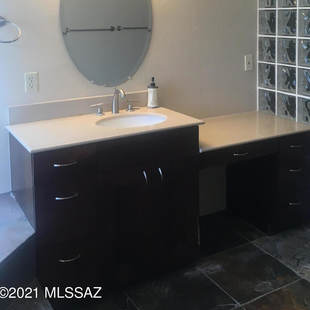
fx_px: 436
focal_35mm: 43
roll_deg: +0.0
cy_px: 56
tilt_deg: -6.0
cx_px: 191
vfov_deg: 37.6
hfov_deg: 38.9
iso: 25
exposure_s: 1/30
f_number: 2.2
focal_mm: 4.15
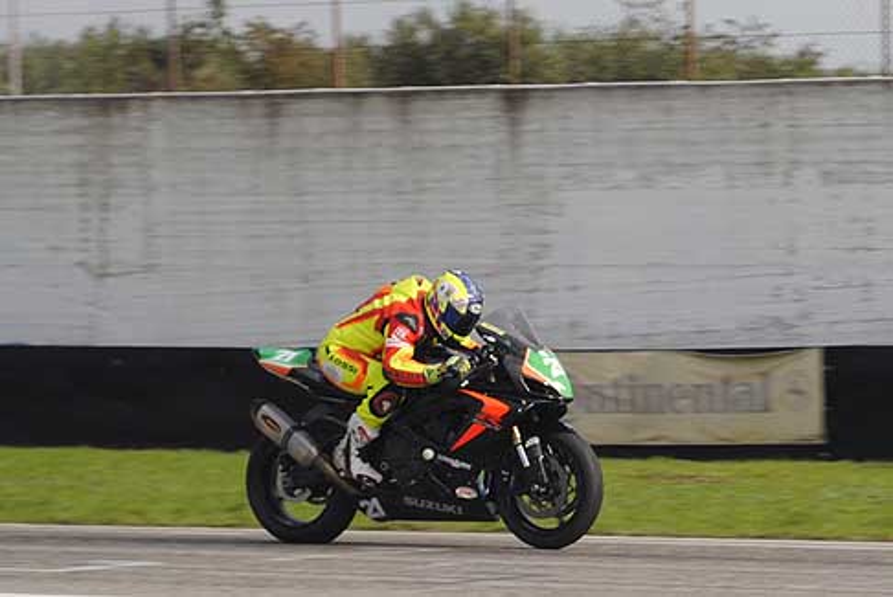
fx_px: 2048
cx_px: 446
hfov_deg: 24.6
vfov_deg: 16.6
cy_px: 298
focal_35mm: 82
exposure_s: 1/800
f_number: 5.6
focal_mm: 55
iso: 200
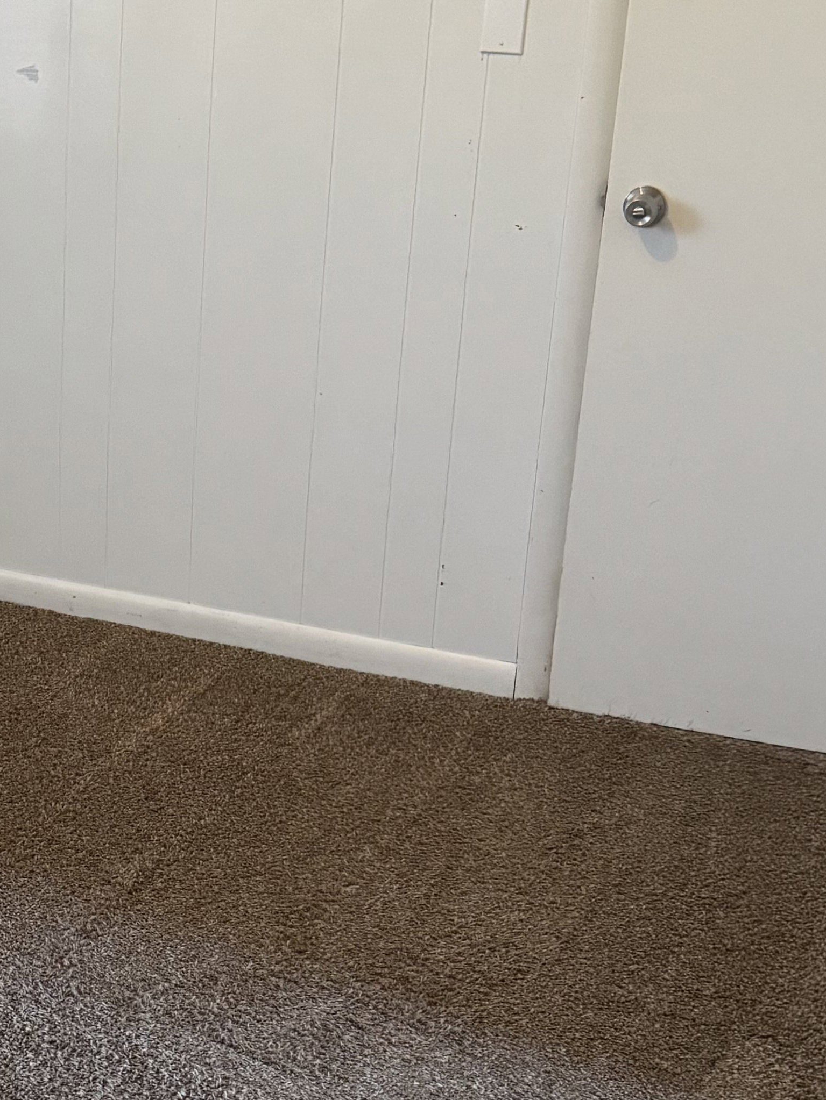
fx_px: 2131
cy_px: 598
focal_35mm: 67
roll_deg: -0.8
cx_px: 48
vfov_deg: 29.0
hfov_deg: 21.3
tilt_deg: -20.5
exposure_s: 1/60
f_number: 1.78
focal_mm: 6.76
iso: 800
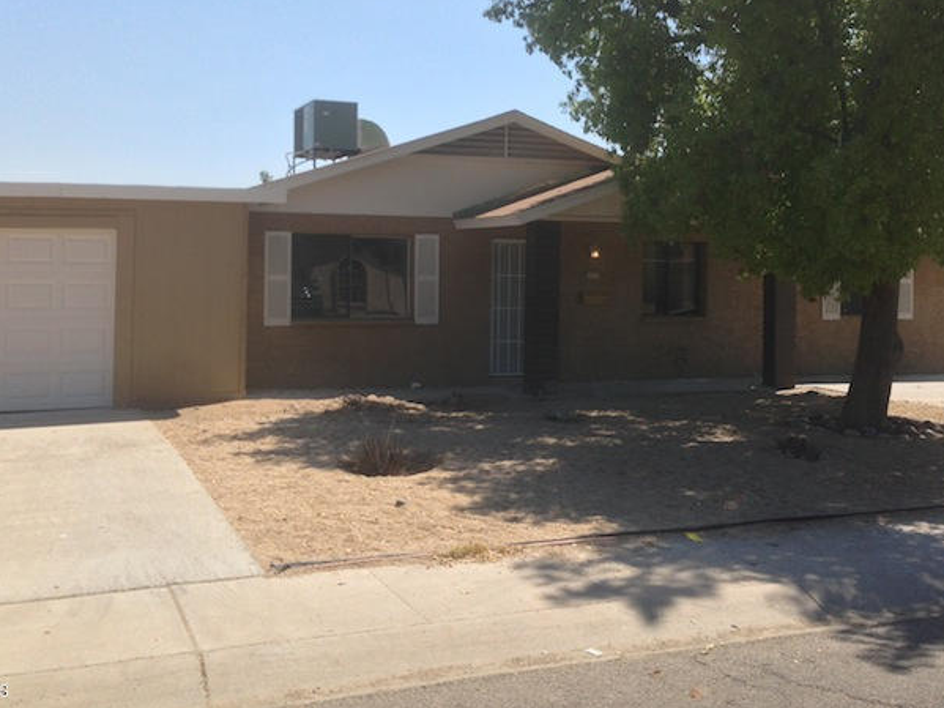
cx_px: 485
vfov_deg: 33.4
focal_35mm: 43
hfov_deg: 43.9
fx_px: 1172
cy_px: 266
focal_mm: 4.12
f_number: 2.4
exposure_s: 1/1323
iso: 50
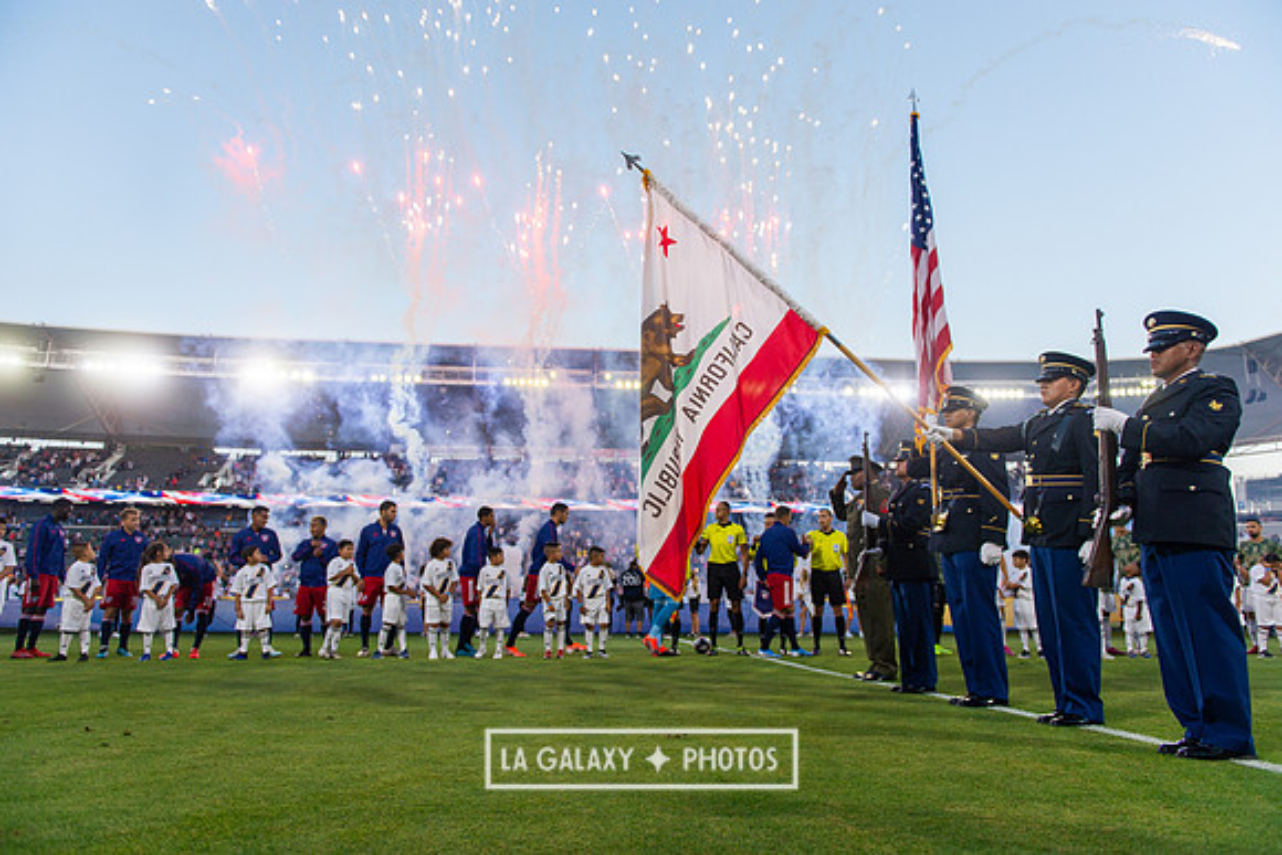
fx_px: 855
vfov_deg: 53.2
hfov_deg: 73.7
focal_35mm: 24
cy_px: 428
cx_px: 641
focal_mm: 24
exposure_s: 1/800
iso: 200
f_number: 2.8
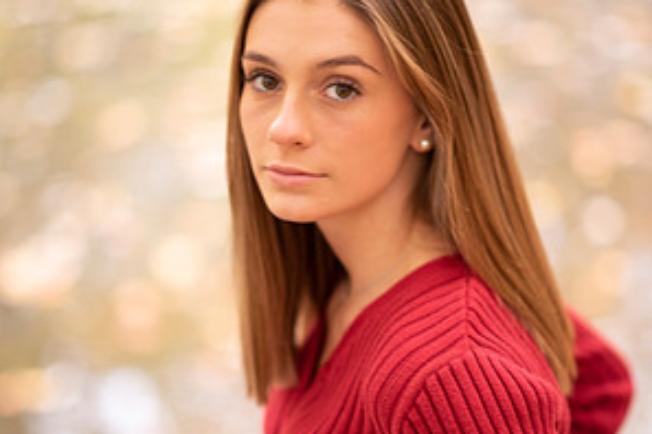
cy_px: 259
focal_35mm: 129
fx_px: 2336
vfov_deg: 10.6
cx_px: 327
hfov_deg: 15.9
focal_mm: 85
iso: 100
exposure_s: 1/100
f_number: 1.8
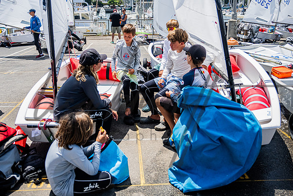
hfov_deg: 55.5
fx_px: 278
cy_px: 76
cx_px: 140
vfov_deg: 38.5
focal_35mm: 34
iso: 1000
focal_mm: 28
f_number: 4
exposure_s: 1/8000
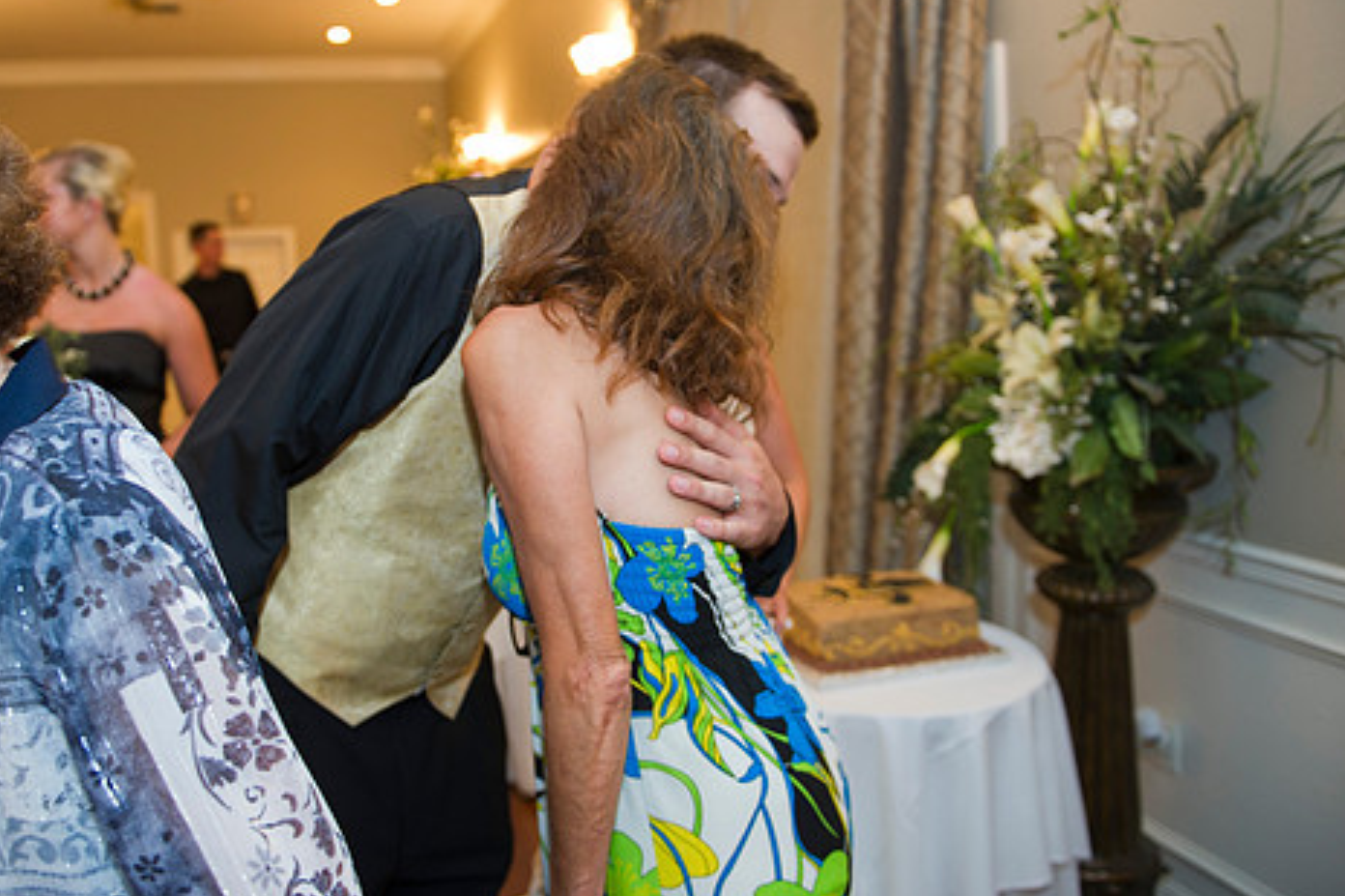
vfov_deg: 43.5
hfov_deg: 61.4
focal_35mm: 30
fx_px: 1120
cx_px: 530
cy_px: 380
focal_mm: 24
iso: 800
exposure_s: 1/60
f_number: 2.8
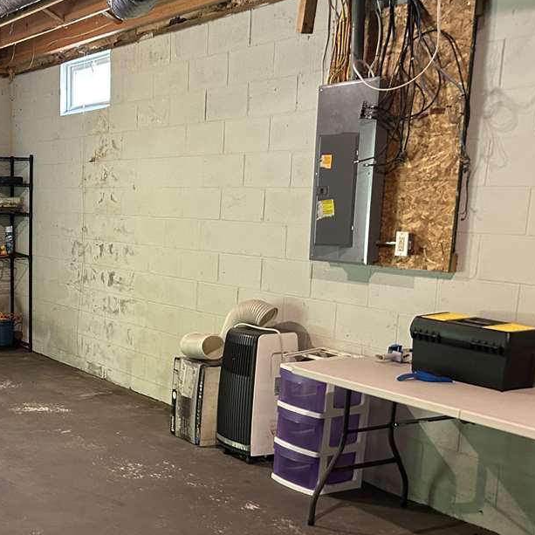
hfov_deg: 32.9
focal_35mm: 48
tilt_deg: -12.1
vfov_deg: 34.9
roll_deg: +0.2
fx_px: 839
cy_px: 367
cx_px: 23
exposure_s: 1/40
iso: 400
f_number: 1.5
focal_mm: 5.7
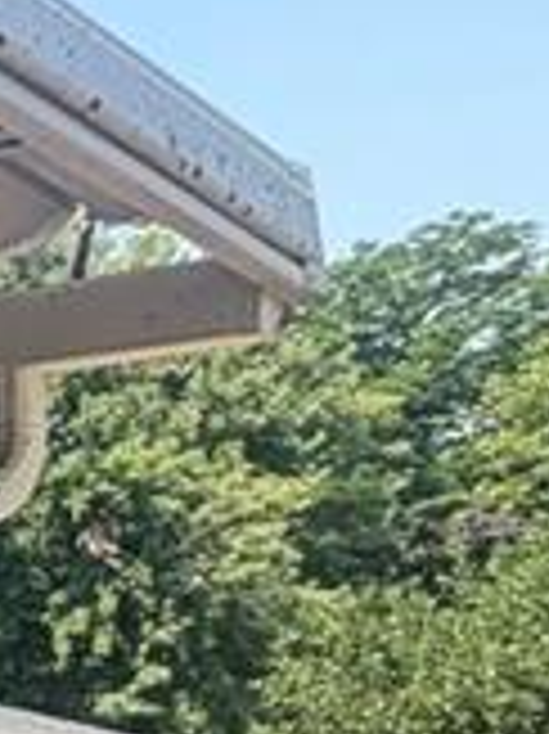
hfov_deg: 9.2
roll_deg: +0.4
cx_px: -1364
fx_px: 2181
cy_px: 1031
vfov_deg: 17.5
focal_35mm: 103
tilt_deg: -5.3
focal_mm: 2.22
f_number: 2.2
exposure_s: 1/502
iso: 50
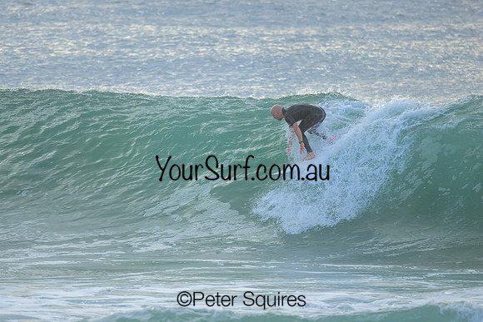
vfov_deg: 1.7
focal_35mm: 800
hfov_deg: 2.6
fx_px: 10735
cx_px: 242
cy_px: 161
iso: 1600
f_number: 6.3
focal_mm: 800
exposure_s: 1/2500
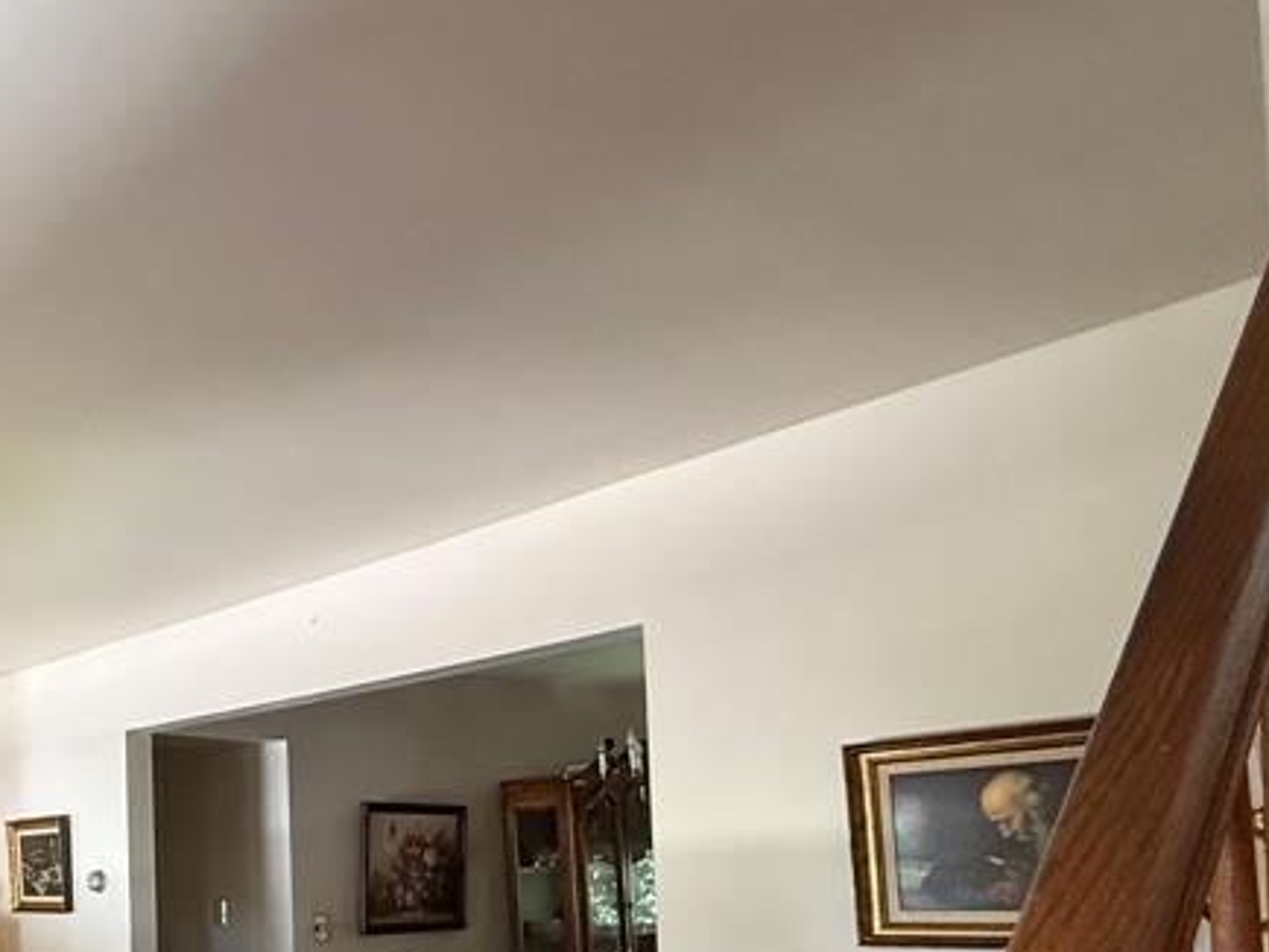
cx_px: 126
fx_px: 1210
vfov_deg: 40.2
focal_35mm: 33
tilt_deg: +2.1
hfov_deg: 49.3
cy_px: 829
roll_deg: +1.6
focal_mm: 2.22
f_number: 2.2
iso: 400
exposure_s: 1/61
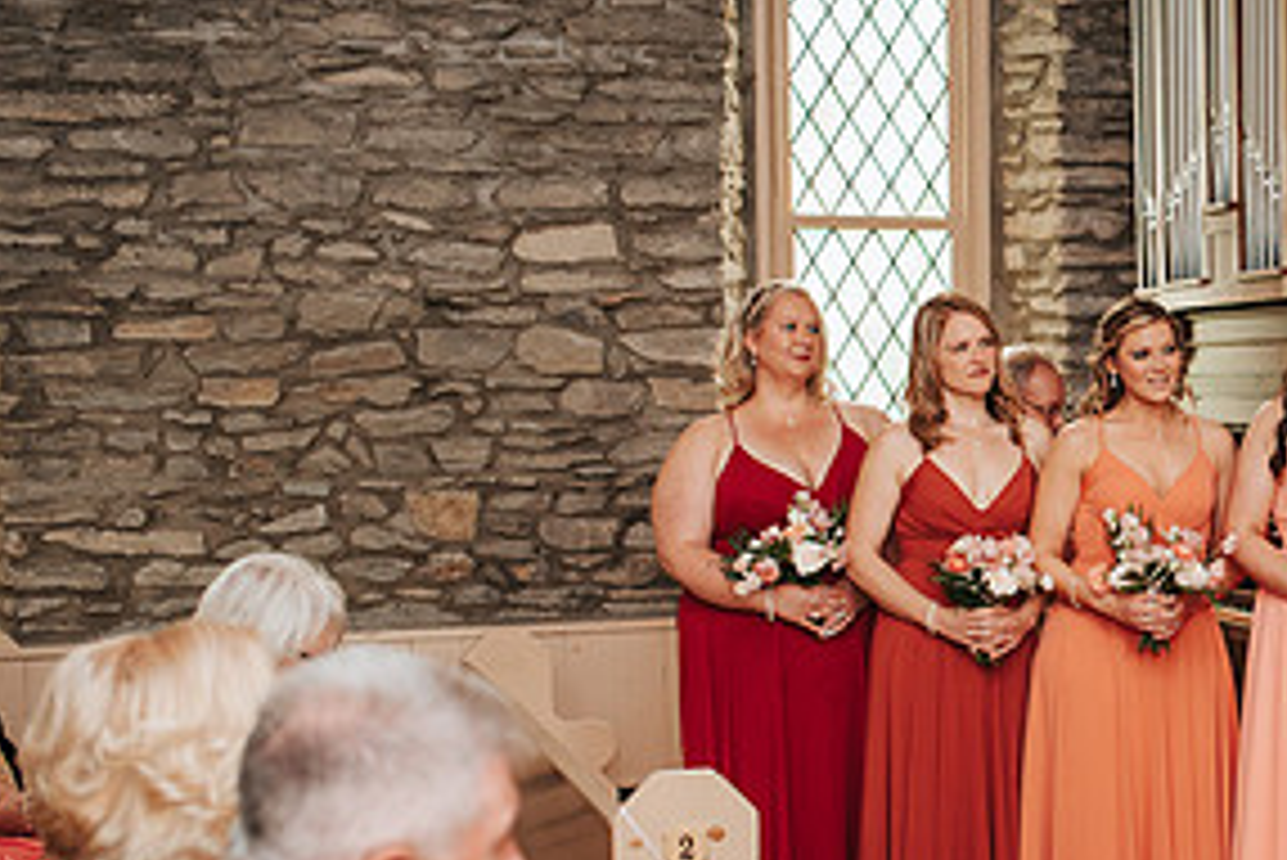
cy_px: 529
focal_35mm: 71
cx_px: 1300
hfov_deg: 26.8
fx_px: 2539
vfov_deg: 19.2
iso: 1000
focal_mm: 35
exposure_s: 1/200
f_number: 2.8
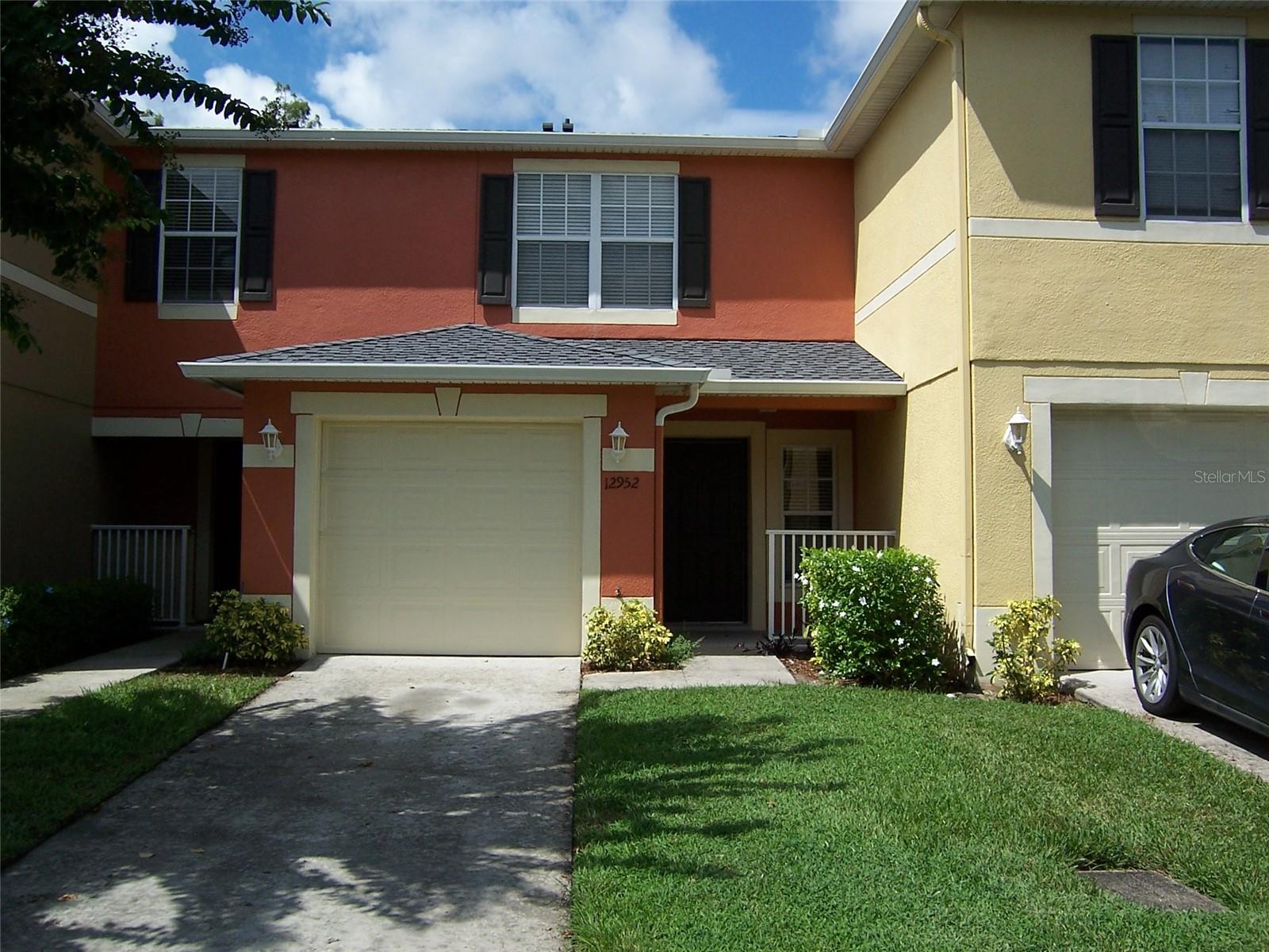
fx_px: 1210
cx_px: 634
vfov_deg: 42.9
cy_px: 476
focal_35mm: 33
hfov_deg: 55.4
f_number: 4
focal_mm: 5.5
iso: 80
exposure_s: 1/1000
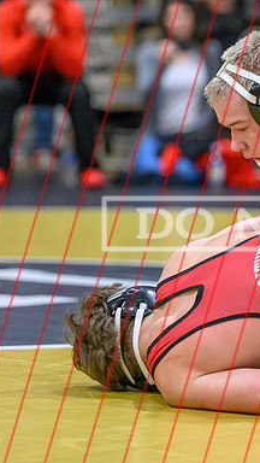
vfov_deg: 9.1
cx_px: 290
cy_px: 173
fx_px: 2892
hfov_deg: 5.1
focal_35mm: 236
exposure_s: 1/800
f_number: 2.8
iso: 12800
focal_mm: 115
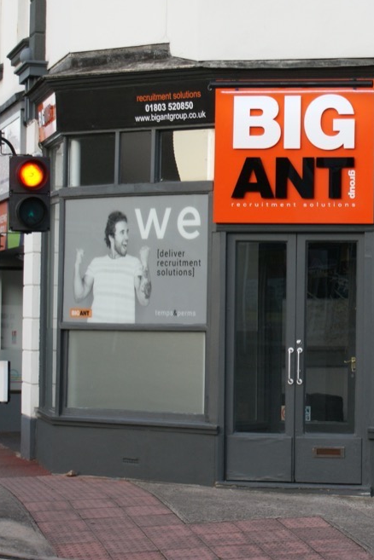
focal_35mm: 103
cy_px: 277
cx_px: 383
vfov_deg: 19.9
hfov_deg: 13.1
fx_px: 1601
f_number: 5.6
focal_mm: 45
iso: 320
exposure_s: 1/80
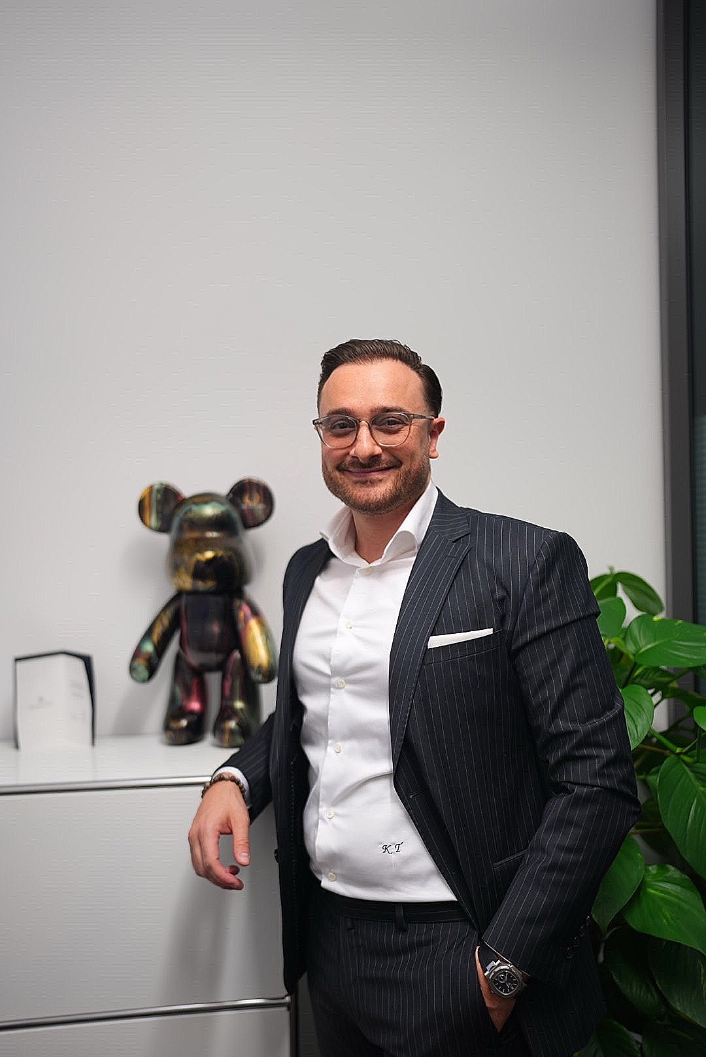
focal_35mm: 35
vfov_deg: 54.4
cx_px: 353
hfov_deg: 37.9
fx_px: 1028
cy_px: 528
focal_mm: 35
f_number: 1.6
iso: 100
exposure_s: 1/40
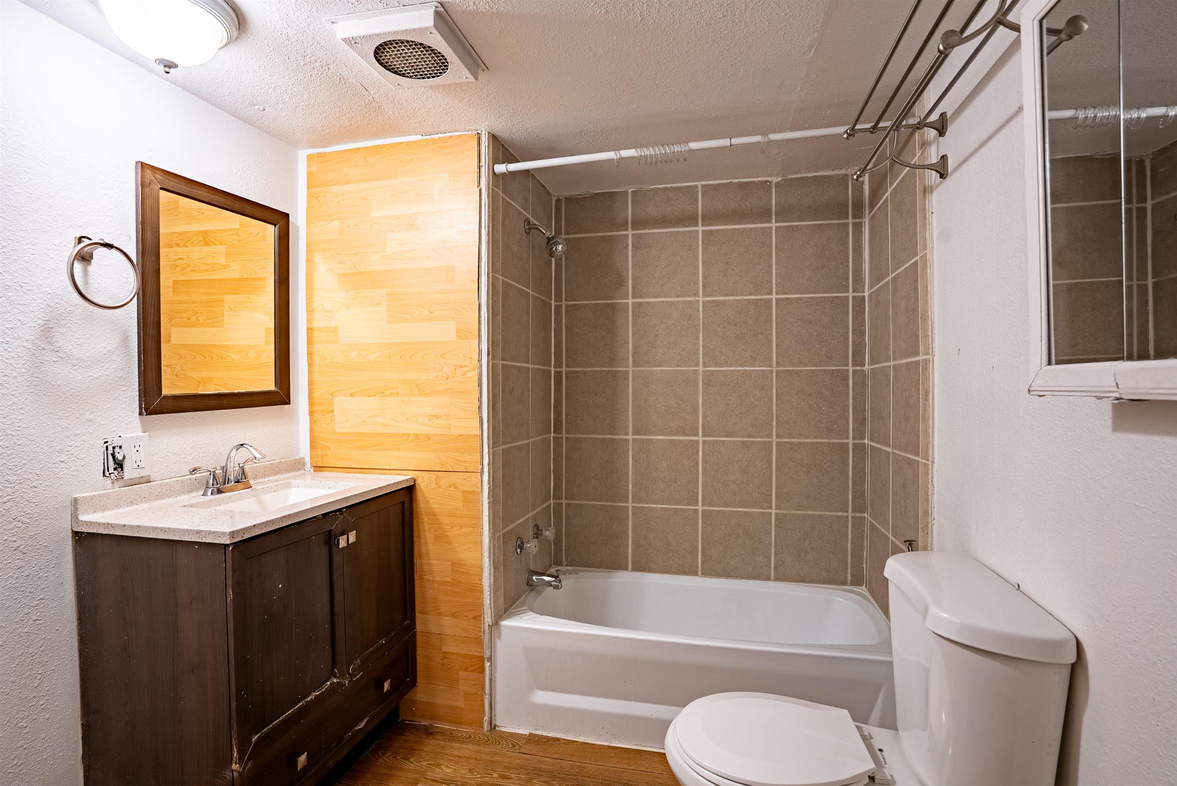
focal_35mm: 16
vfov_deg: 73.8
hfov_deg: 96.7
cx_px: 588
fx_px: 523
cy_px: 393
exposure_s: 1/200
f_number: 8
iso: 400
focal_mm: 16
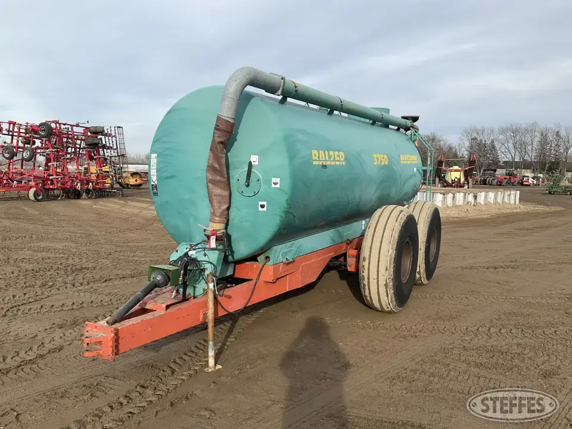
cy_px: 214
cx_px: 286
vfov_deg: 48.2
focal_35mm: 29
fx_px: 479
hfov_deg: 61.7
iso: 25
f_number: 1.8
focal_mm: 3
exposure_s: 1/997
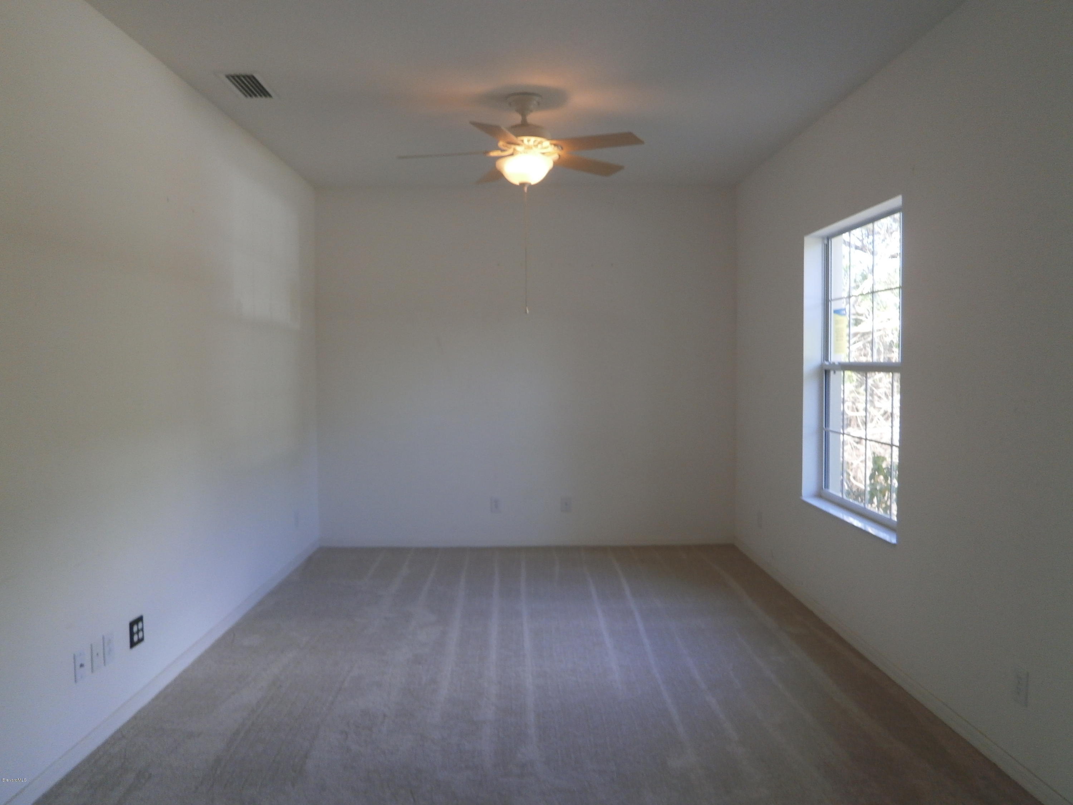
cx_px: 536
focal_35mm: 26
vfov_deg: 53.1
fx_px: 806
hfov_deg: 67.3
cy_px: 402
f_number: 2.8
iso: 125
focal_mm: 4.7
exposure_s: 1/60
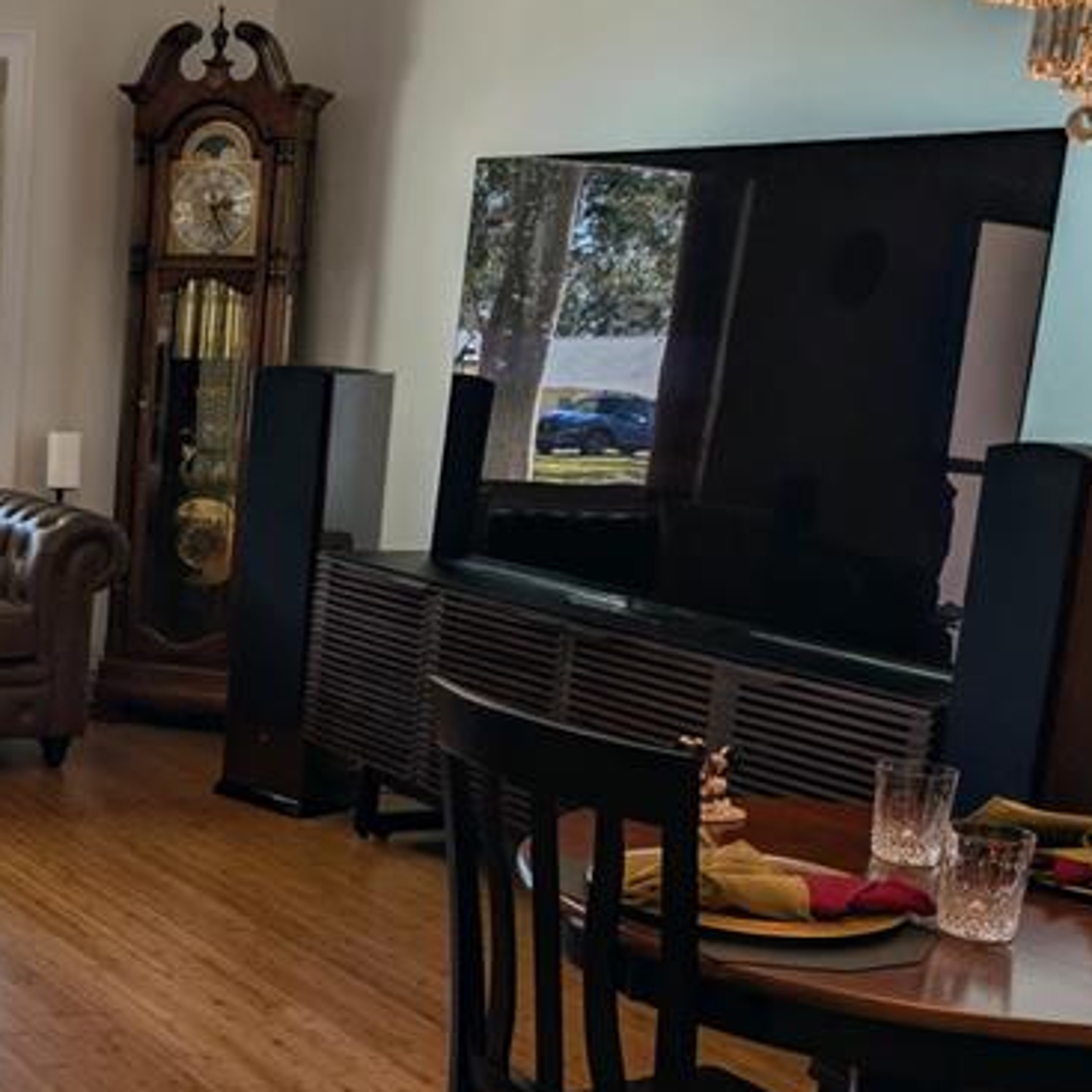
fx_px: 2106
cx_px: -113
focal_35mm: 59
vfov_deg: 28.9
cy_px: 699
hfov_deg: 26.7
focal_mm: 6.9
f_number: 1.68
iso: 35
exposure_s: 1/120
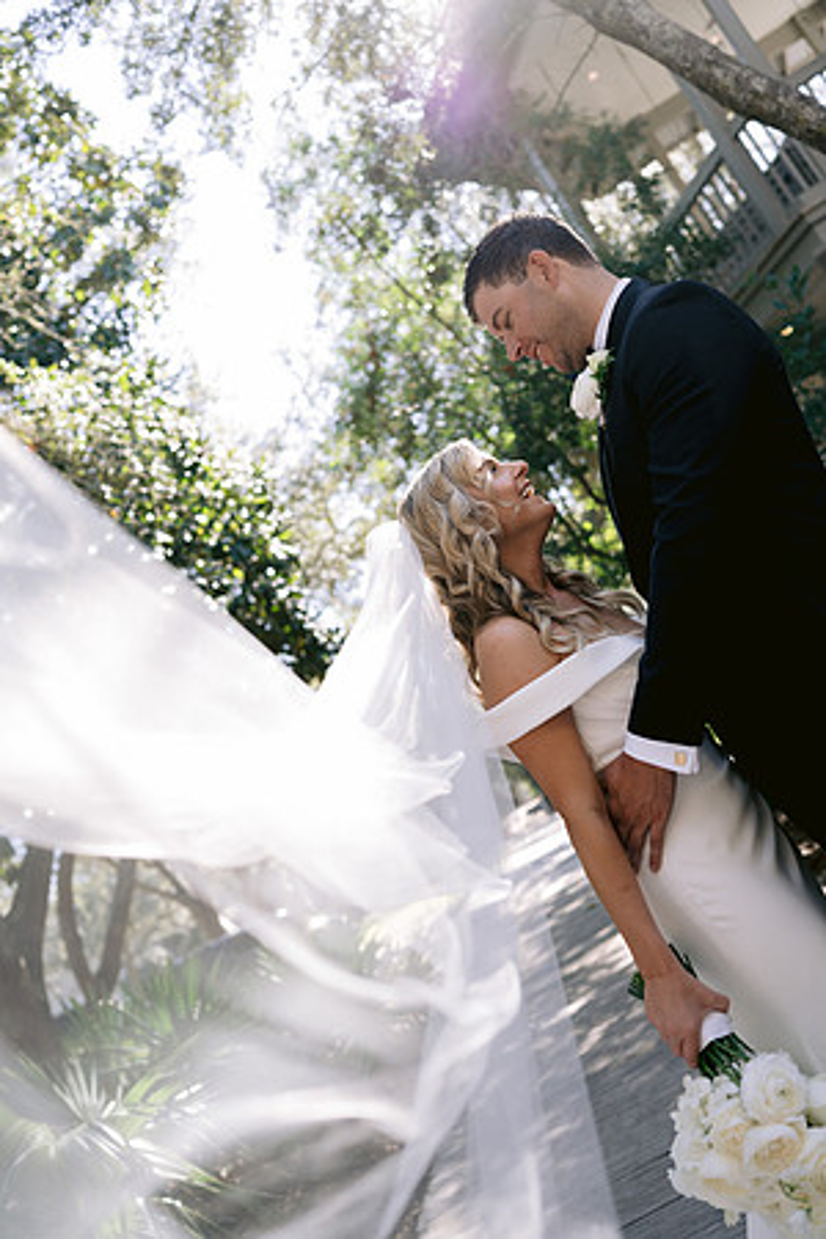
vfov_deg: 54.4
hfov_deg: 37.9
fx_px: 1204
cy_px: 620
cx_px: 413
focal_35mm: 35
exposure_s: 1/320
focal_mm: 35
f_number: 2.8
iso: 200
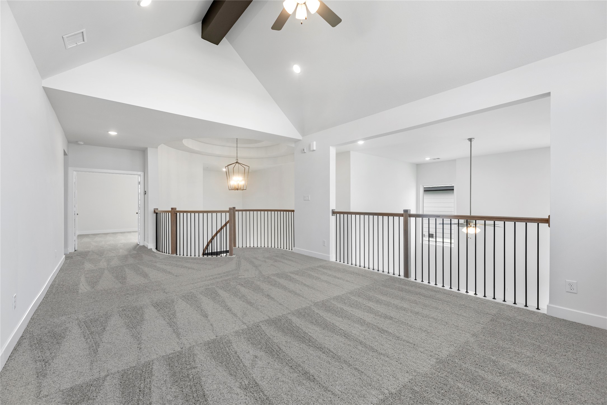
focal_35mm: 14
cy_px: 202
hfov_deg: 104.2
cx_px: 304
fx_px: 236
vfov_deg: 81.2
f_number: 9
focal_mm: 14
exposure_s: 1/20
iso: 250
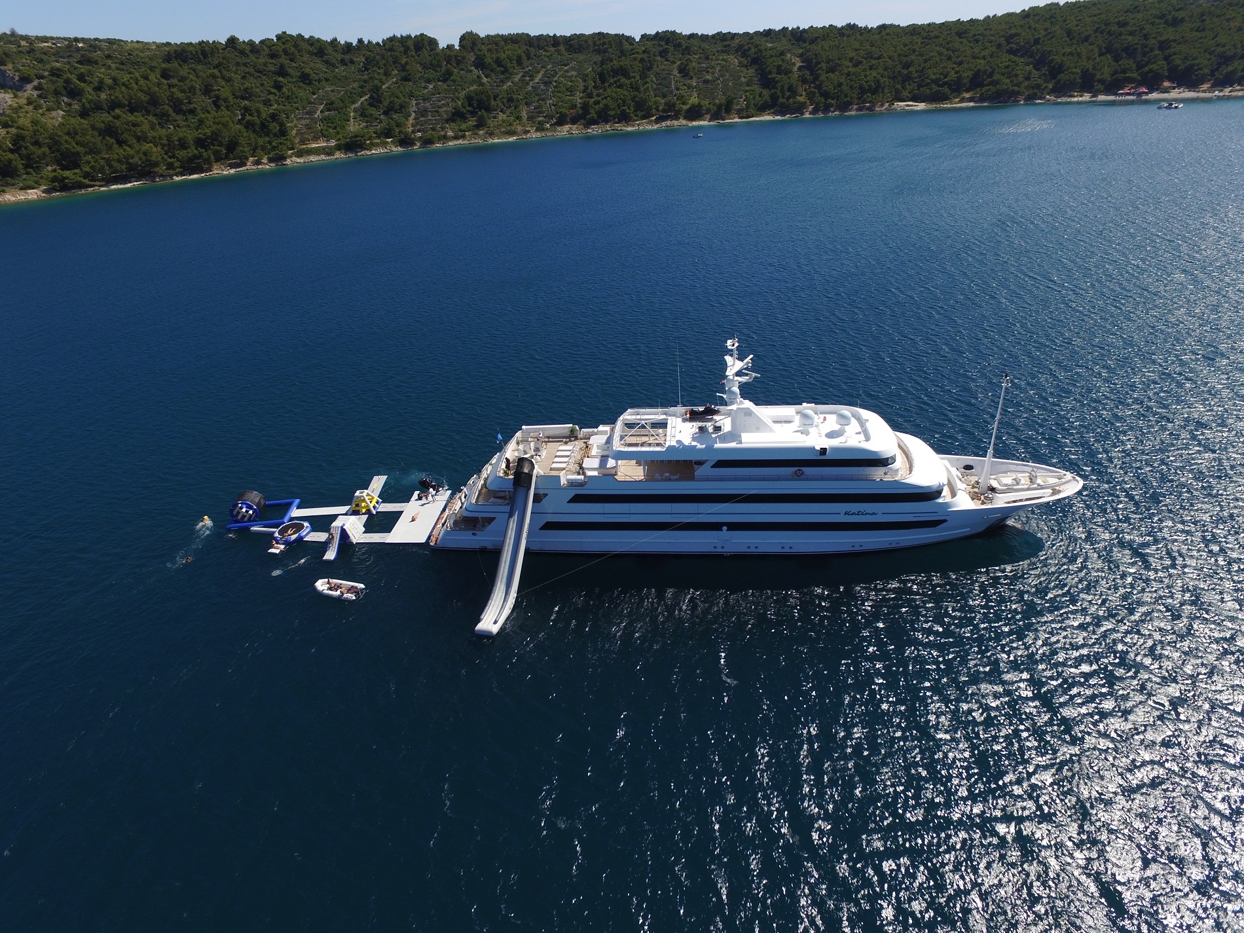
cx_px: 622
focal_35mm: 20
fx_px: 719
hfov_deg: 81.7
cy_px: 466
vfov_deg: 66.0
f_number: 2.8
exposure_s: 1/1250
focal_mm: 3.61
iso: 100
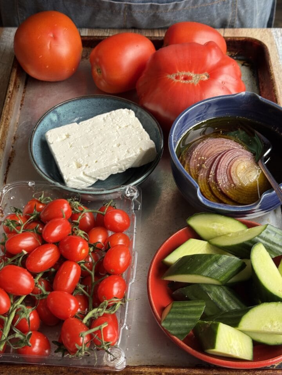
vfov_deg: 39.7
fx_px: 521
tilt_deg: -52.2
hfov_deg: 30.3
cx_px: 141
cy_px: 188
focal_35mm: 48
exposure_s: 1/70
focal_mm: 6.76
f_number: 1.78
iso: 100
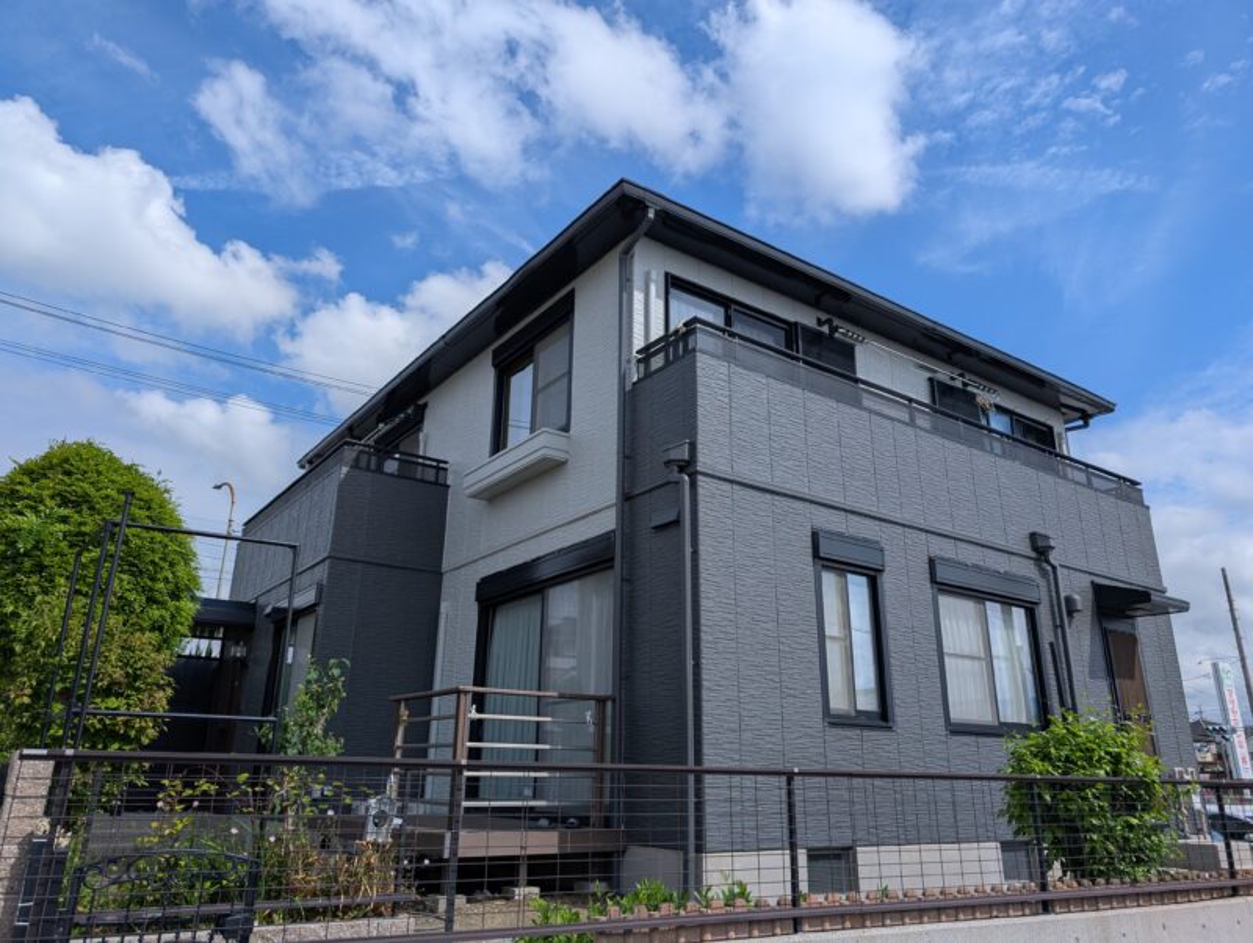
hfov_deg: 71.5
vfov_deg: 56.9
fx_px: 870
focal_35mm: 24
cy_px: 472
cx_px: 626
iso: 20
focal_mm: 6.9
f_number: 1.68
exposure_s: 1/1845
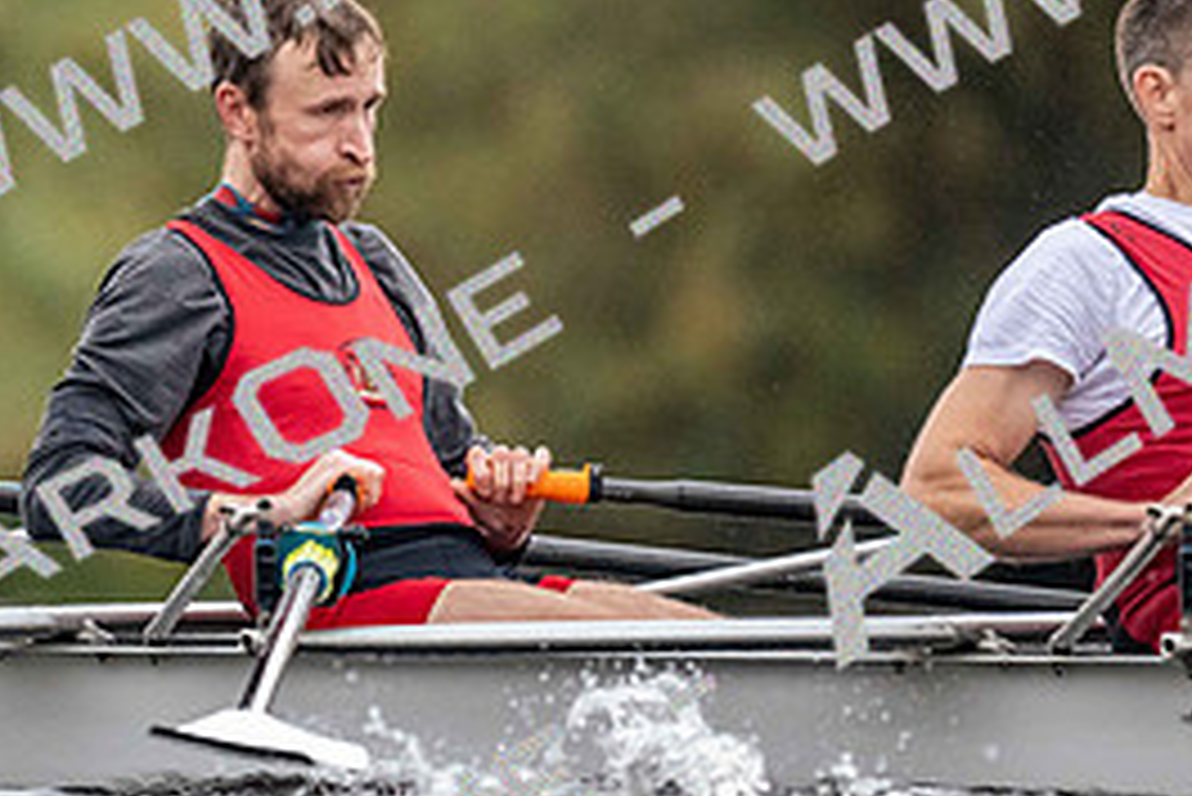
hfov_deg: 1.6
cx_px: 427
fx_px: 43563
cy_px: 241
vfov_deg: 1.0
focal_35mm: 1315
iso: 4500
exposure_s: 1/2500
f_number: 4
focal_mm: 600
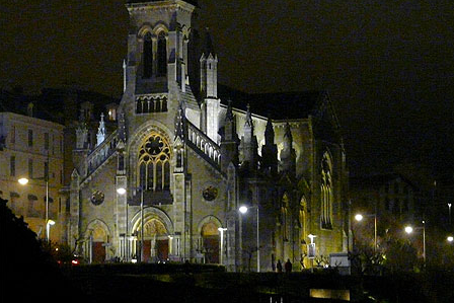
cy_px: 135
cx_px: 227
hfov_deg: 14.9
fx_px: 1741
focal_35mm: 138
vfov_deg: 9.9
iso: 800
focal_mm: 13.6
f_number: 3.6
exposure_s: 1/8
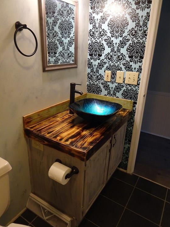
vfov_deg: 69.4
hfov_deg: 54.9
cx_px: 82
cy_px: 112
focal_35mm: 25
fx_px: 164
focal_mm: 4.1
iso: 320
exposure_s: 1/30
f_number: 3.5
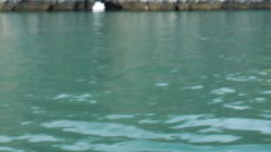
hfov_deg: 30.5
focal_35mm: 69
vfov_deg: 16.7
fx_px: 496
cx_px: 112
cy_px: -34
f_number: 13
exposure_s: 1/10
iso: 100
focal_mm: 18
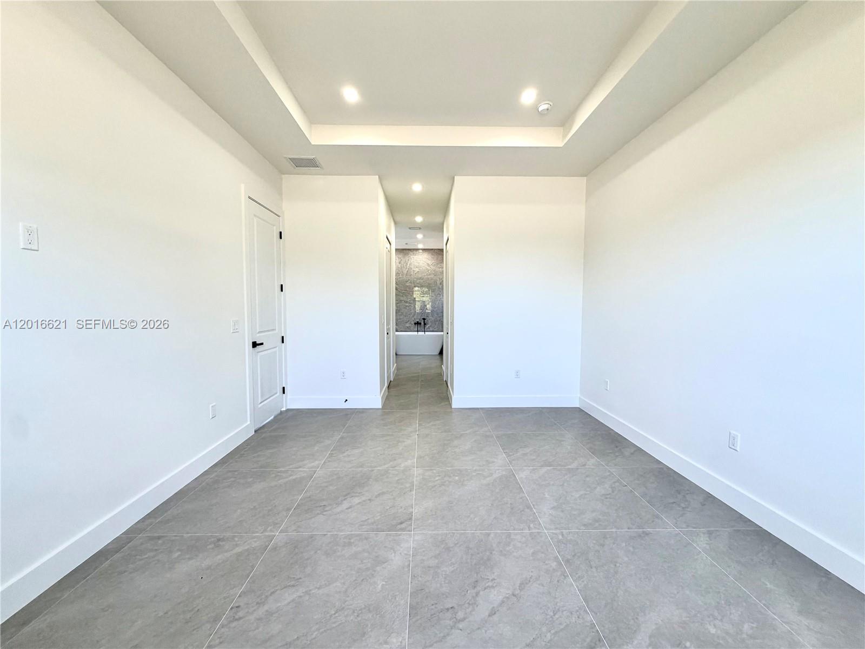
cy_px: 324
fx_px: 350
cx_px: 432
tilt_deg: -4.1
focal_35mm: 14
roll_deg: -0.3
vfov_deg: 85.7
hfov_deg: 102.1
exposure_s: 1/120
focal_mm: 2.22
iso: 125
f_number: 2.2
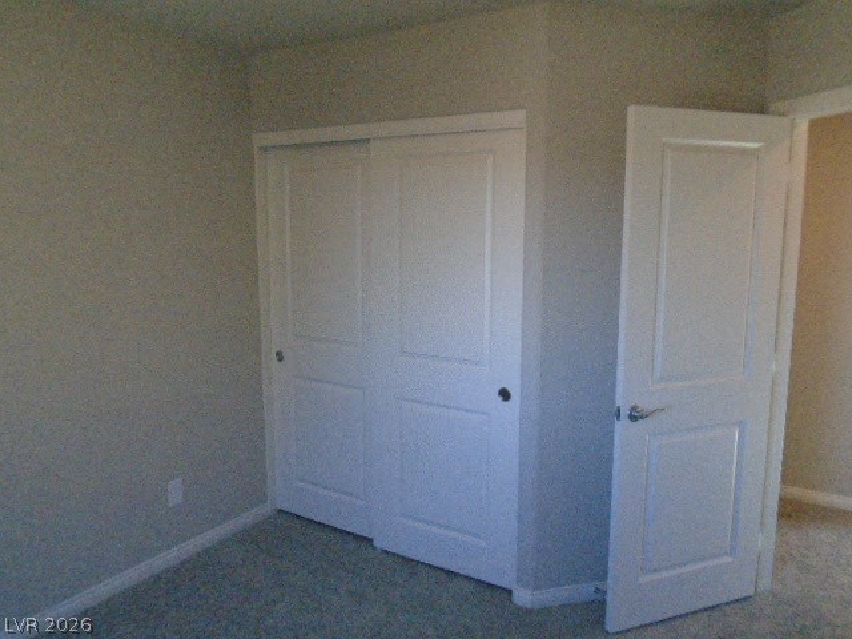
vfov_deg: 53.1
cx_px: 426
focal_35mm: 26
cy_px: 320
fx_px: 640
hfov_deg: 67.3
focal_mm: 4.6
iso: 800
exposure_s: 1/200
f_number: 3.2
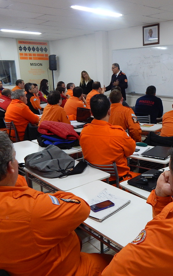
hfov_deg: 36.4
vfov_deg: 56.6
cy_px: 150
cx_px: 129
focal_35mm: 34
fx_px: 256
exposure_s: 1/30
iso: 250
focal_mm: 4
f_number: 3
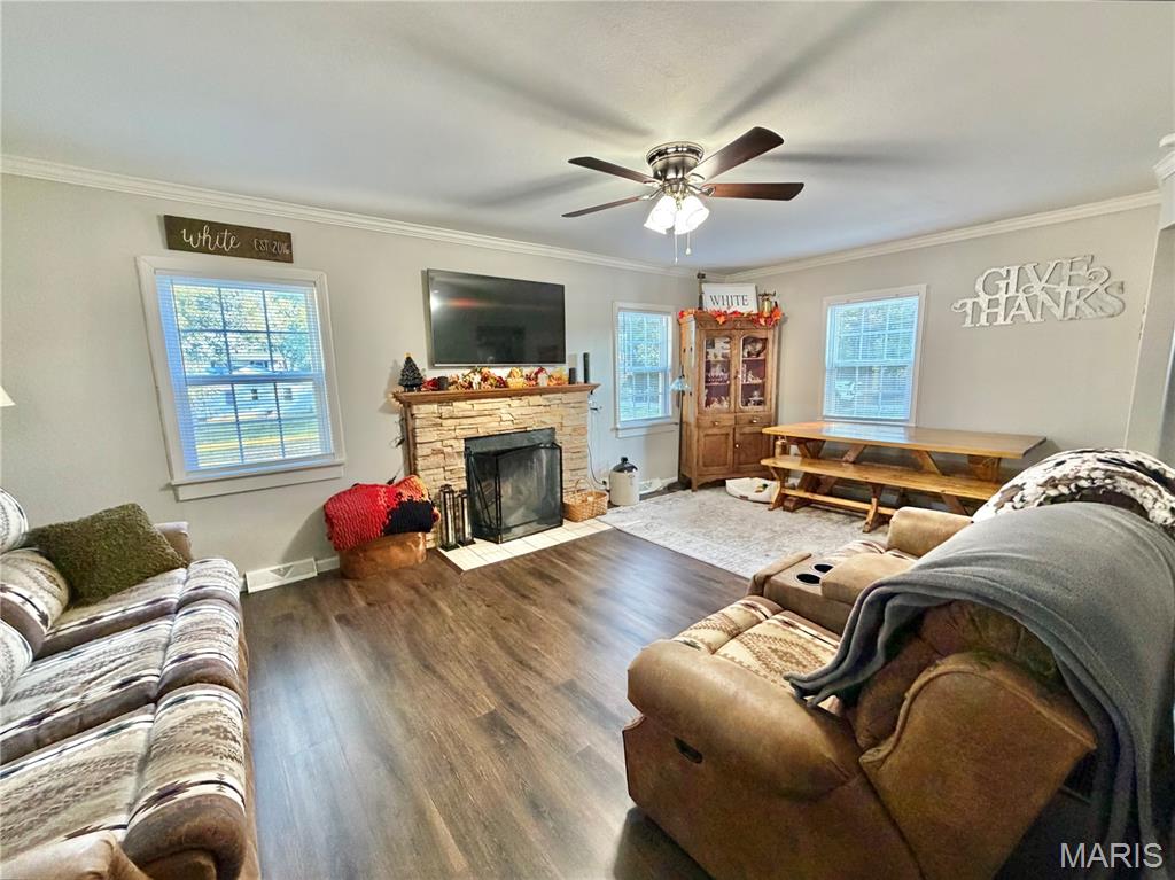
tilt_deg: -8.4
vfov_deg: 85.6
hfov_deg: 102.1
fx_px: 475
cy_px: 440
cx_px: 588
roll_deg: +2.0
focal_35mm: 14
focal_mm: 2.22
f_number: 2.2
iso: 320
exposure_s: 1/60
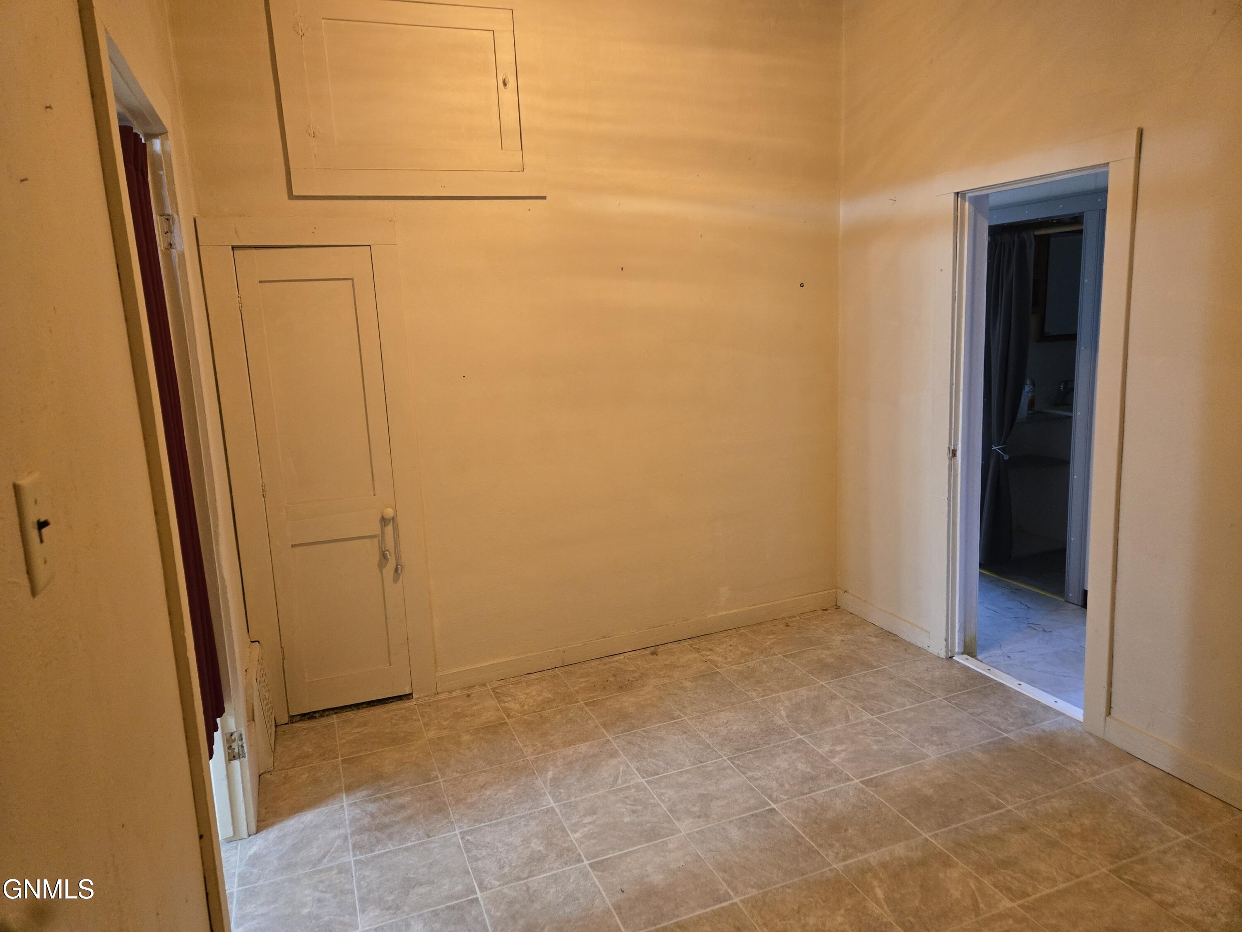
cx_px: 621
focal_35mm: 23
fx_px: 825
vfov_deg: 58.9
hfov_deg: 73.9
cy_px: 466
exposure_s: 1/60
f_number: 1.8
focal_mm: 5.4
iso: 640
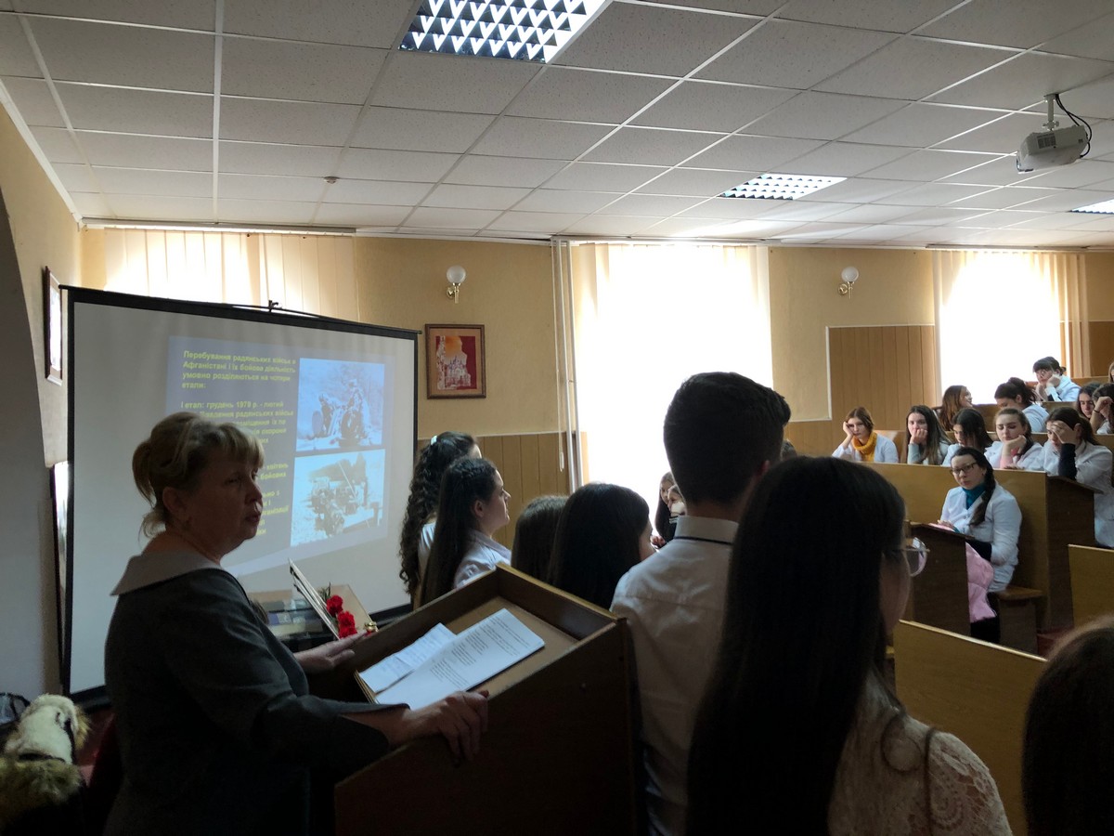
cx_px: 557
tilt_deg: -2.9
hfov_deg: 63.4
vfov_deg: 49.7
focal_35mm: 28
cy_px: 418
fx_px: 901
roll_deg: +3.2
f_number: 1.8
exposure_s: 1/20
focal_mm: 3.99
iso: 40
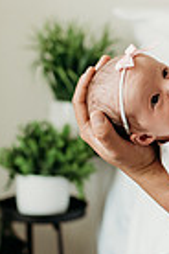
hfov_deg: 8.3
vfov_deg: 12.6
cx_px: 248
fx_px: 1148
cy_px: 90
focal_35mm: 163
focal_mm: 50
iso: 800
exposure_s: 1/250
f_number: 2.5
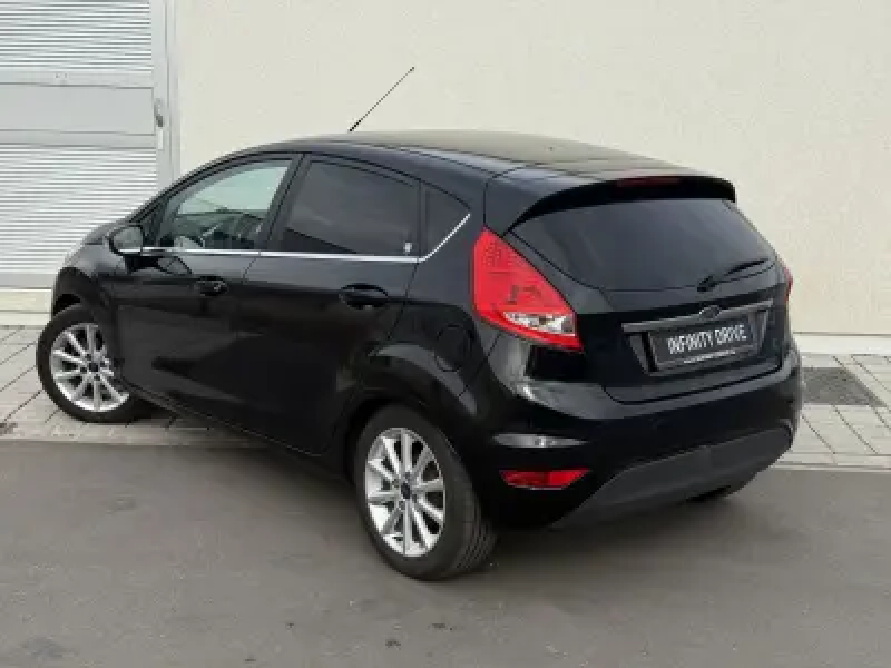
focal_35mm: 48
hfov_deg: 39.7
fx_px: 1235
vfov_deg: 30.3
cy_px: 334
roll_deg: -1.5
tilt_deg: -12.0
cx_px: 446
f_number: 1.78
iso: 64
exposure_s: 1/3378
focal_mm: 6.76
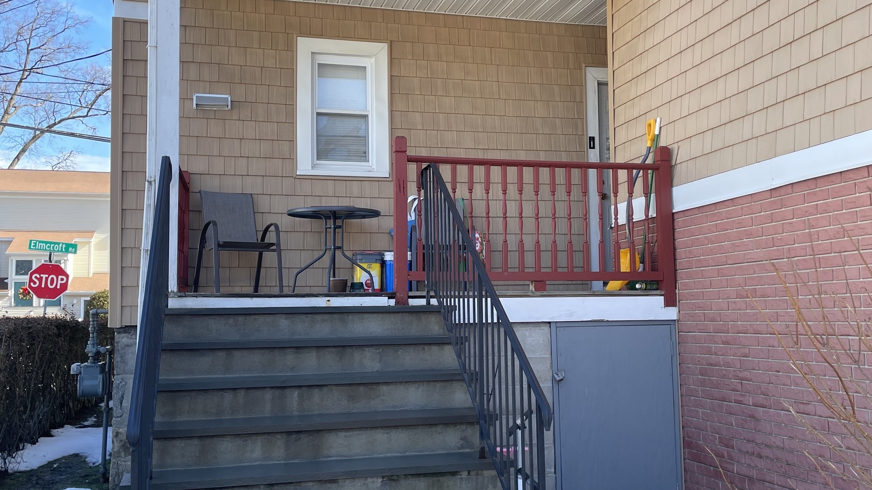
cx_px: 435
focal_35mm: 38
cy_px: 256
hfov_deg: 52.8
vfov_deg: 31.2
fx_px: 879
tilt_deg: +5.8
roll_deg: +0.5
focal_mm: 4.2
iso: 32
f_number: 1.6
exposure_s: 1/530
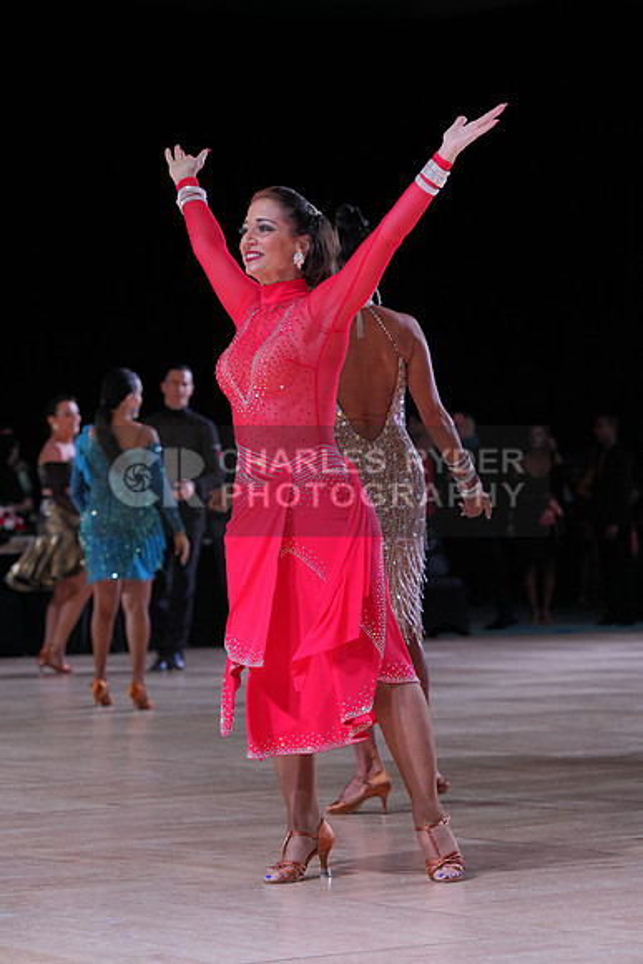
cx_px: 322
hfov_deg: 10.3
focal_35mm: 133
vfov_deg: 15.4
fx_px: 3561
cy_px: 482
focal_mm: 133
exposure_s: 1/400
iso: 2000
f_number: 6.3
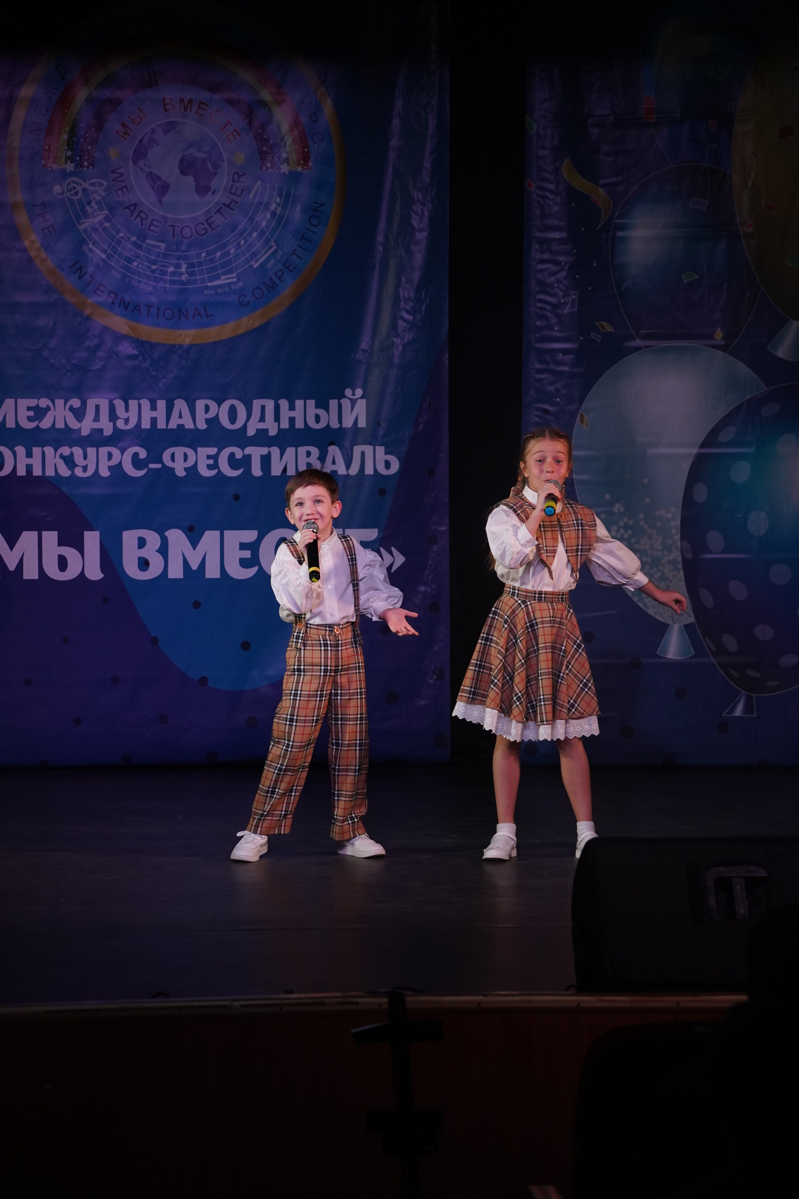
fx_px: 4461
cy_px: 600
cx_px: 400
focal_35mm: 134
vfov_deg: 15.3
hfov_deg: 10.2
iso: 2000
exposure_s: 1/400
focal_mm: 134
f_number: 5
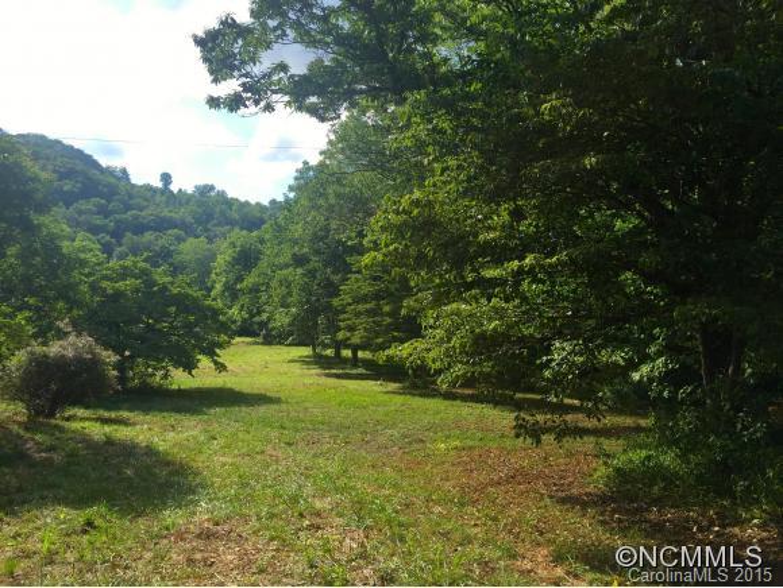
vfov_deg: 48.3
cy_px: 294
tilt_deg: +0.5
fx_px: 657
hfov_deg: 61.6
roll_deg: +0.0
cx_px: 392
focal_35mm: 29
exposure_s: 1/1163
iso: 32
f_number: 2.2
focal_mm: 4.15
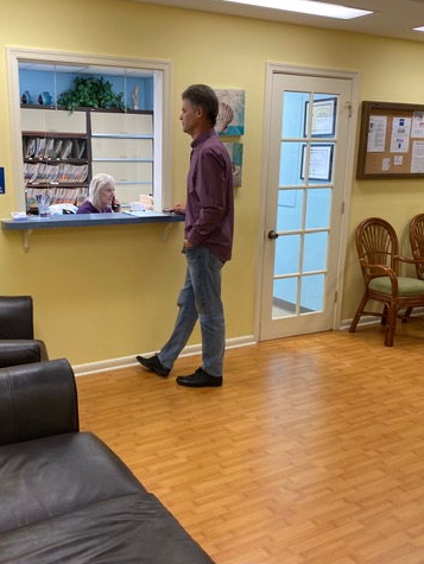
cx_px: 192
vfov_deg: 52.6
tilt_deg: -13.6
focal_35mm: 35
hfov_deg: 40.7
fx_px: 571
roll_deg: -1.2
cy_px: 281
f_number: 1.8
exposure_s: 1/60
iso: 64
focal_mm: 4.25
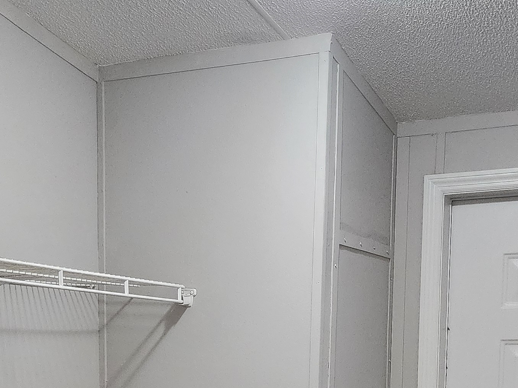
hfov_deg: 28.3
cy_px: 463
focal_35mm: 68
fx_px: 1018
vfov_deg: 20.3
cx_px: 165
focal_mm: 6.4
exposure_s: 1/120
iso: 640
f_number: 1.8
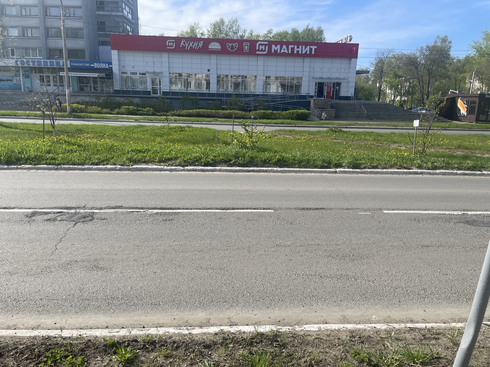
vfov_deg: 53.1
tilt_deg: -13.0
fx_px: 368
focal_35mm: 26
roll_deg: -2.4
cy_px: 184
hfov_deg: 67.3
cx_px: 245
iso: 32
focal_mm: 4.2
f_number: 1.6
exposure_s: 1/2451
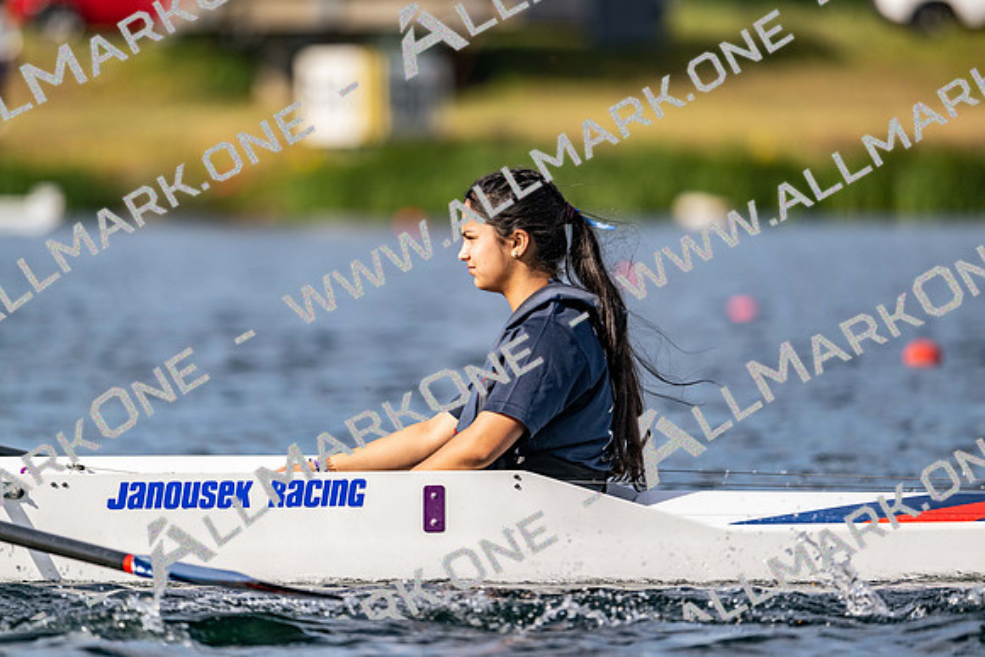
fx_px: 10946
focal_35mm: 400
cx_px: 492
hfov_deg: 5.2
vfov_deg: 3.4
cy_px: 328
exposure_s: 1/2500
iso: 280
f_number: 4.5
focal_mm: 400
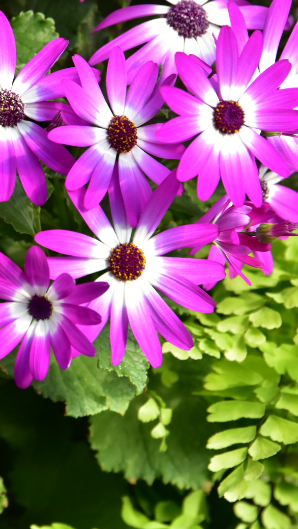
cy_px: 264
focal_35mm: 709
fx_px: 9957
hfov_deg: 1.7
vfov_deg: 3.0
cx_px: 33
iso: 800
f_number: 7.1
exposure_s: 1/400
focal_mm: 300
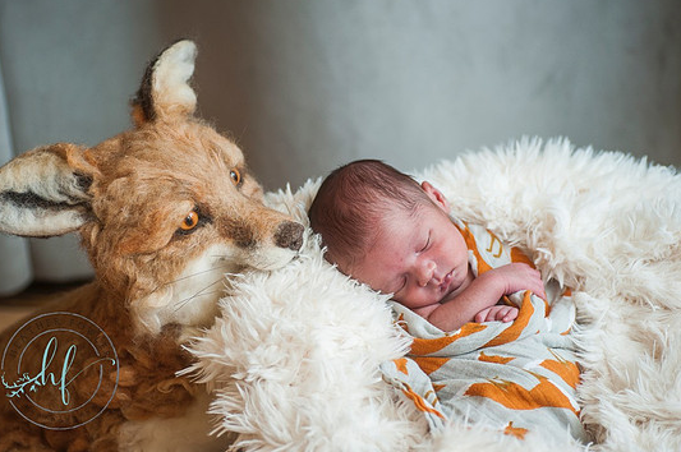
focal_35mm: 98
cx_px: 325
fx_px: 1852
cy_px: 239
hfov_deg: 20.8
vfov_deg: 13.9
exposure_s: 1
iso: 800
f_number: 0.86
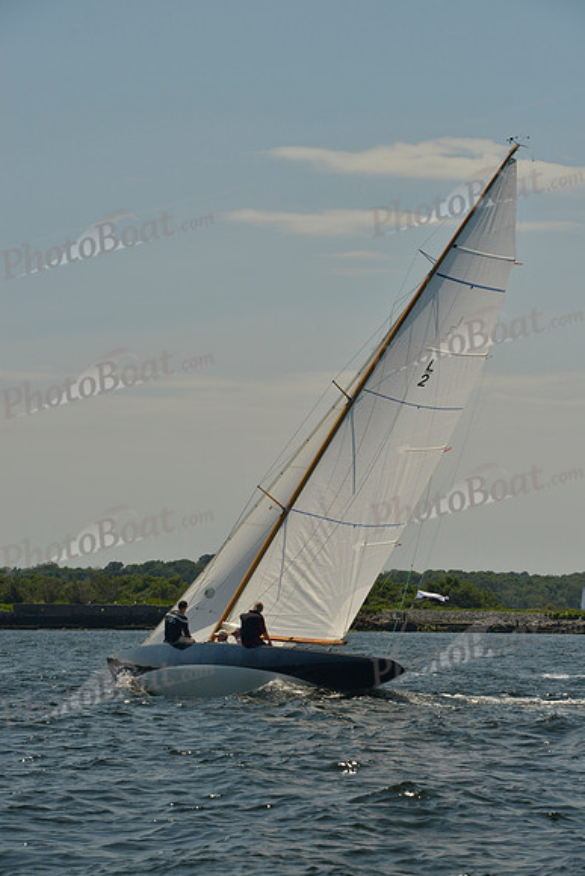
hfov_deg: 11.2
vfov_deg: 16.8
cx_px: 292
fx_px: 2972
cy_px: 438
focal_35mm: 122
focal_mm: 122
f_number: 10
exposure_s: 1/800
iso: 280
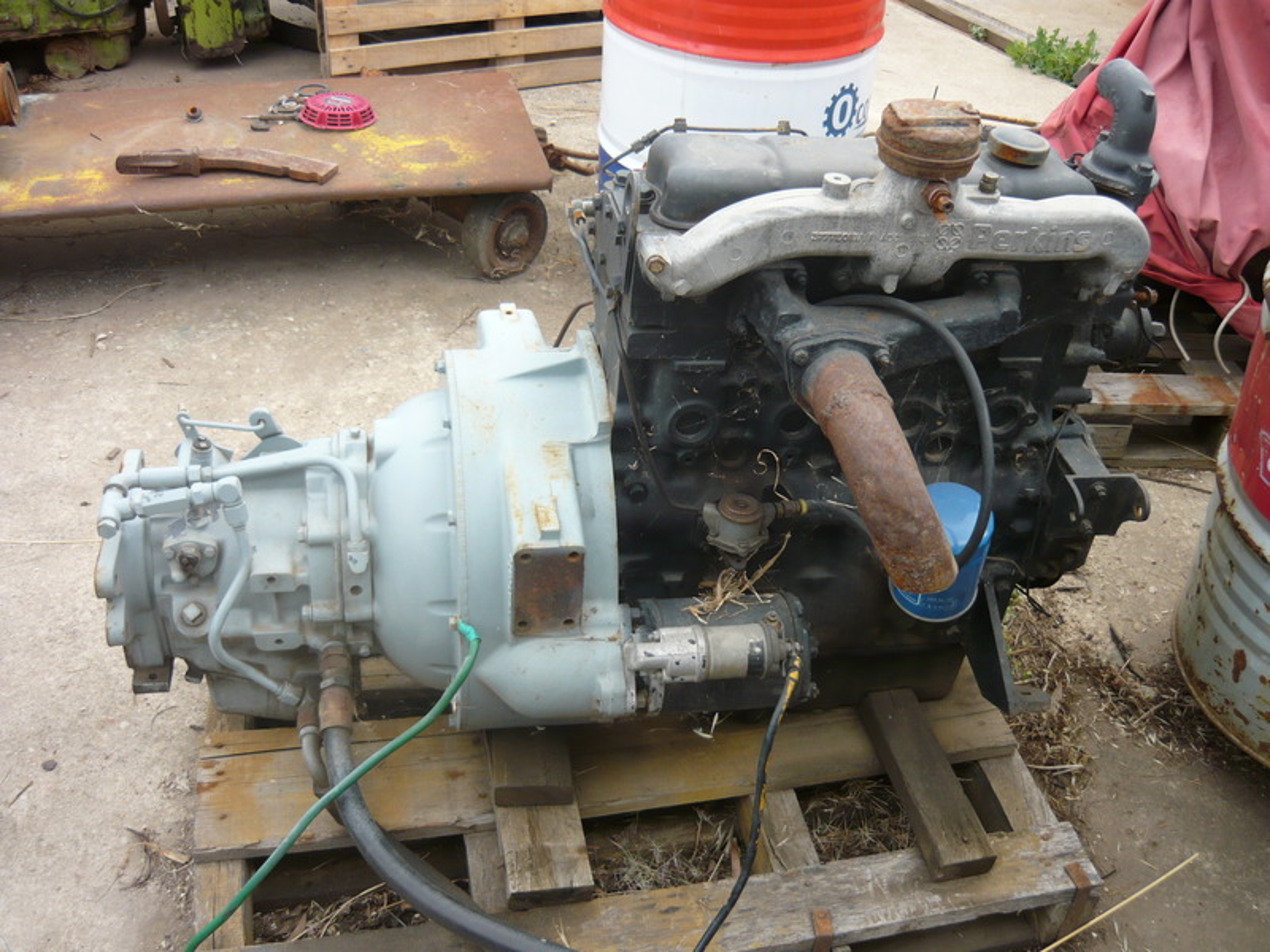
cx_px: 635
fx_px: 1211
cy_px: 476
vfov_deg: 42.9
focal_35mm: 33
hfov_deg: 55.4
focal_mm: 5.5
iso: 100
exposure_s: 1/250
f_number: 2.8
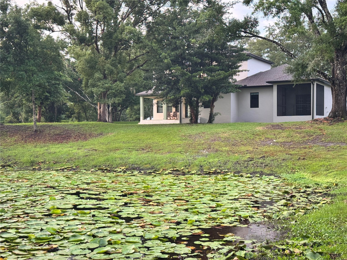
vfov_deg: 30.3
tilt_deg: -1.0
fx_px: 481
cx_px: 174
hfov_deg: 39.7
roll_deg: +0.1
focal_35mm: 48
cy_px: 130
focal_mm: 6.76
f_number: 1.78
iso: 100
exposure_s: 1/87
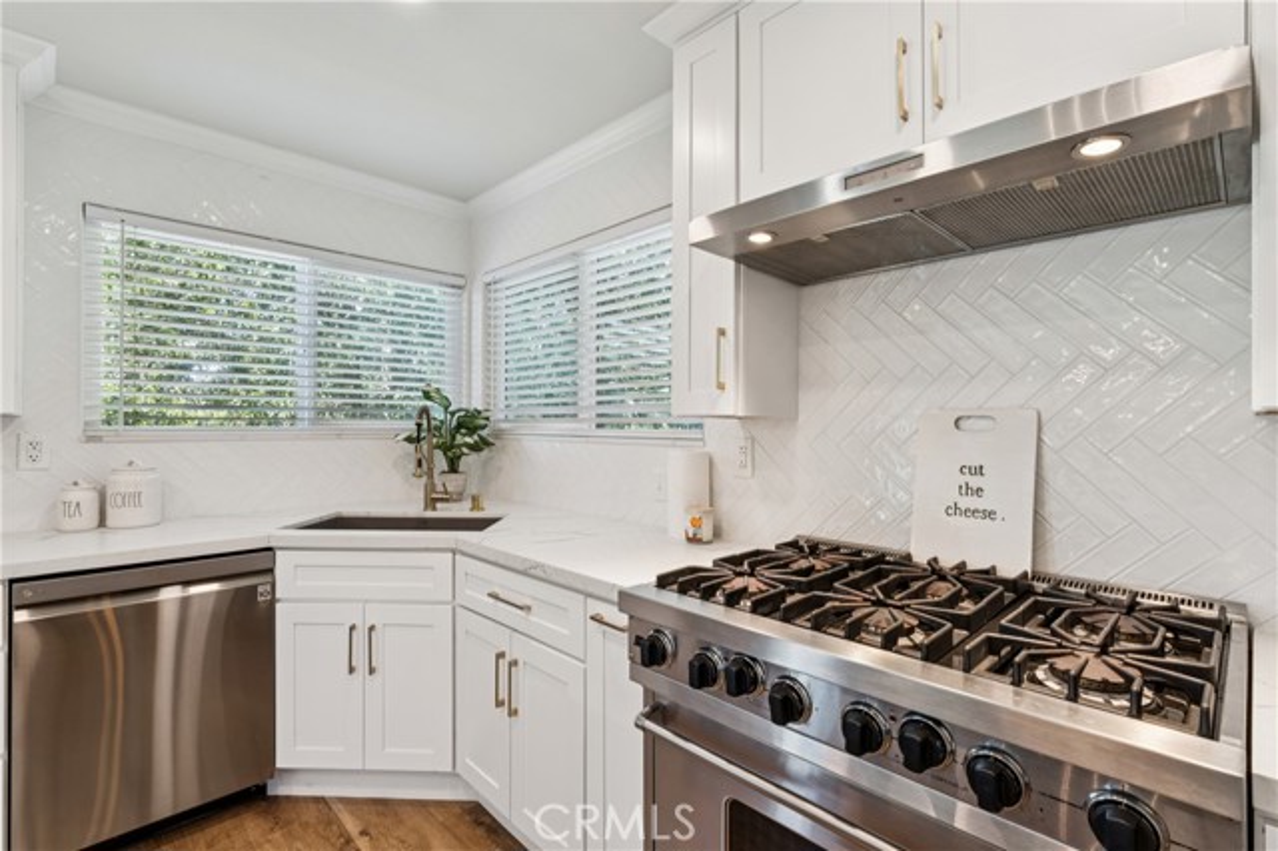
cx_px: 639
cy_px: 426
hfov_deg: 95.0
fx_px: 585
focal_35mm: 16
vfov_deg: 72.0
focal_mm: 16.5
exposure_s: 1/3.33
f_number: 13
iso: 100
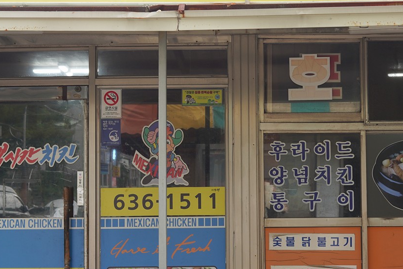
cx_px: 249
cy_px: 129
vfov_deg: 16.1
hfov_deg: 23.9
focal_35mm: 85
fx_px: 951
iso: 200
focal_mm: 35
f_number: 5.6
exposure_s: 1/100
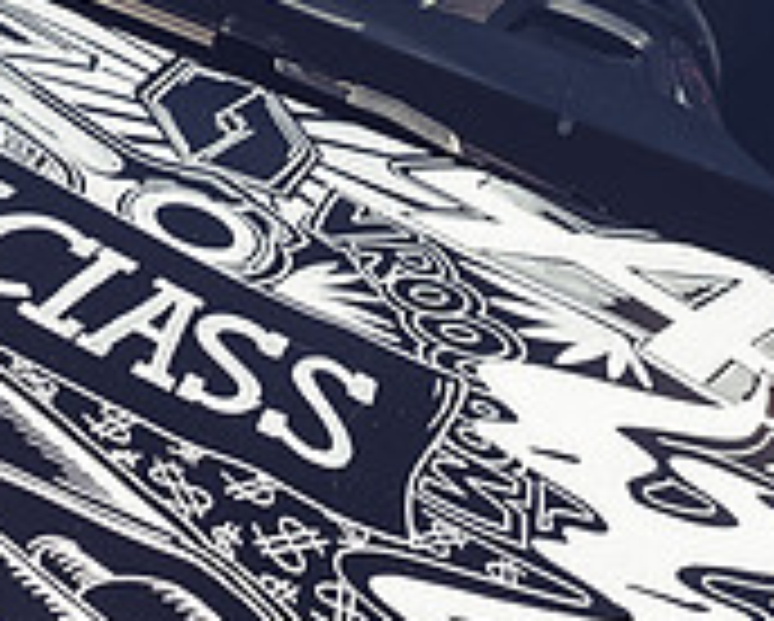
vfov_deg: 19.2
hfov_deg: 22.9
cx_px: -50
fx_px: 1812
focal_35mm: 79
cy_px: 542
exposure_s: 1/3200
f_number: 4
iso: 200
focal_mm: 12
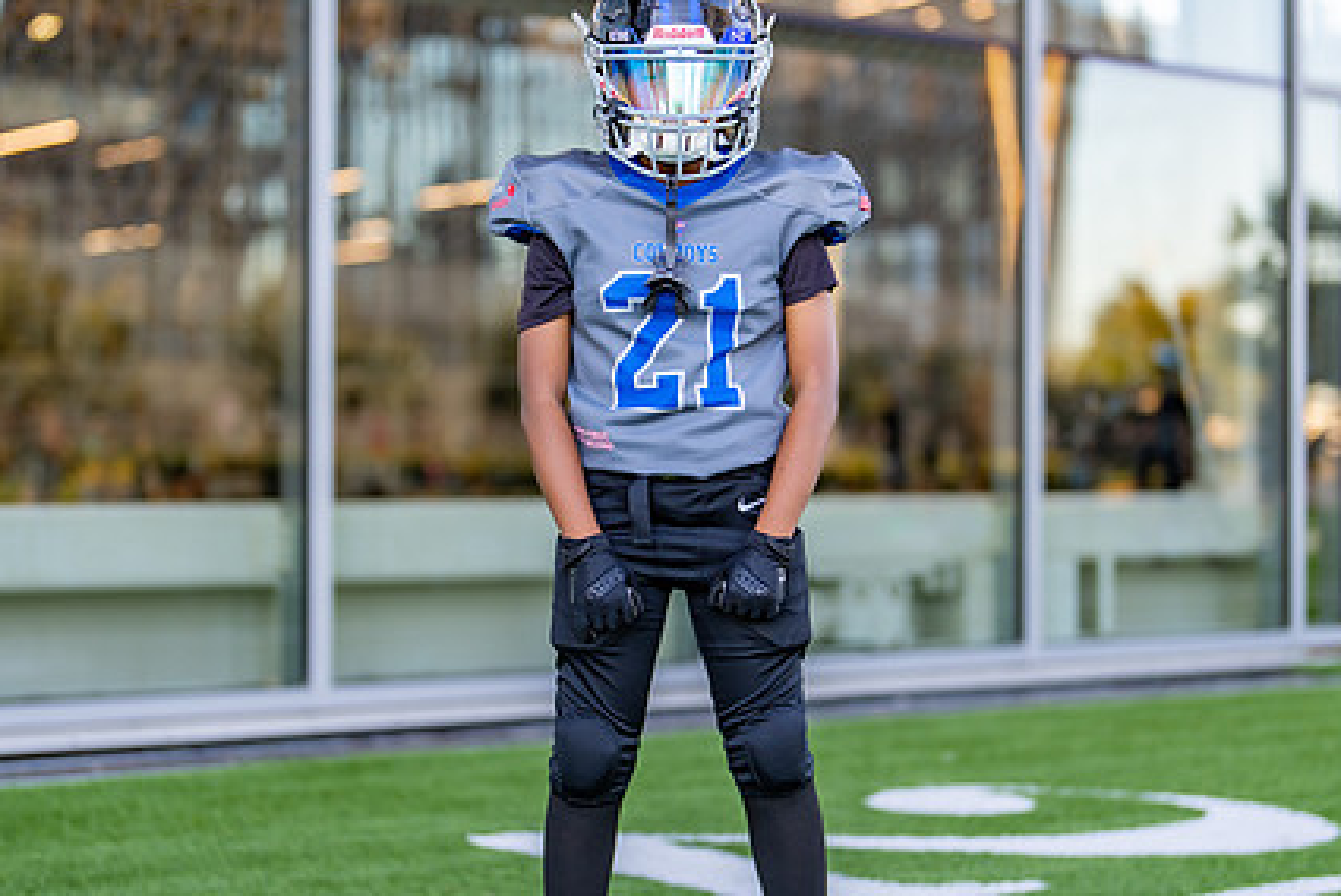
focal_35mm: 75
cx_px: 709
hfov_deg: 27.0
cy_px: 450
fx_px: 2796
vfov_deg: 18.2
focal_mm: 50
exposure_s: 1/400
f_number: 1.2
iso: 100
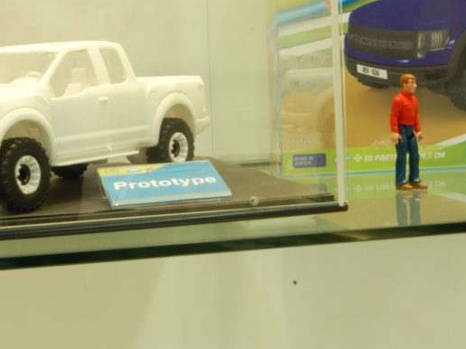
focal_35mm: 86
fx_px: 1157
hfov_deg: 22.7
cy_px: 138
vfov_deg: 17.1
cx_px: 151
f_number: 29
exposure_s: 1.3
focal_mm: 30
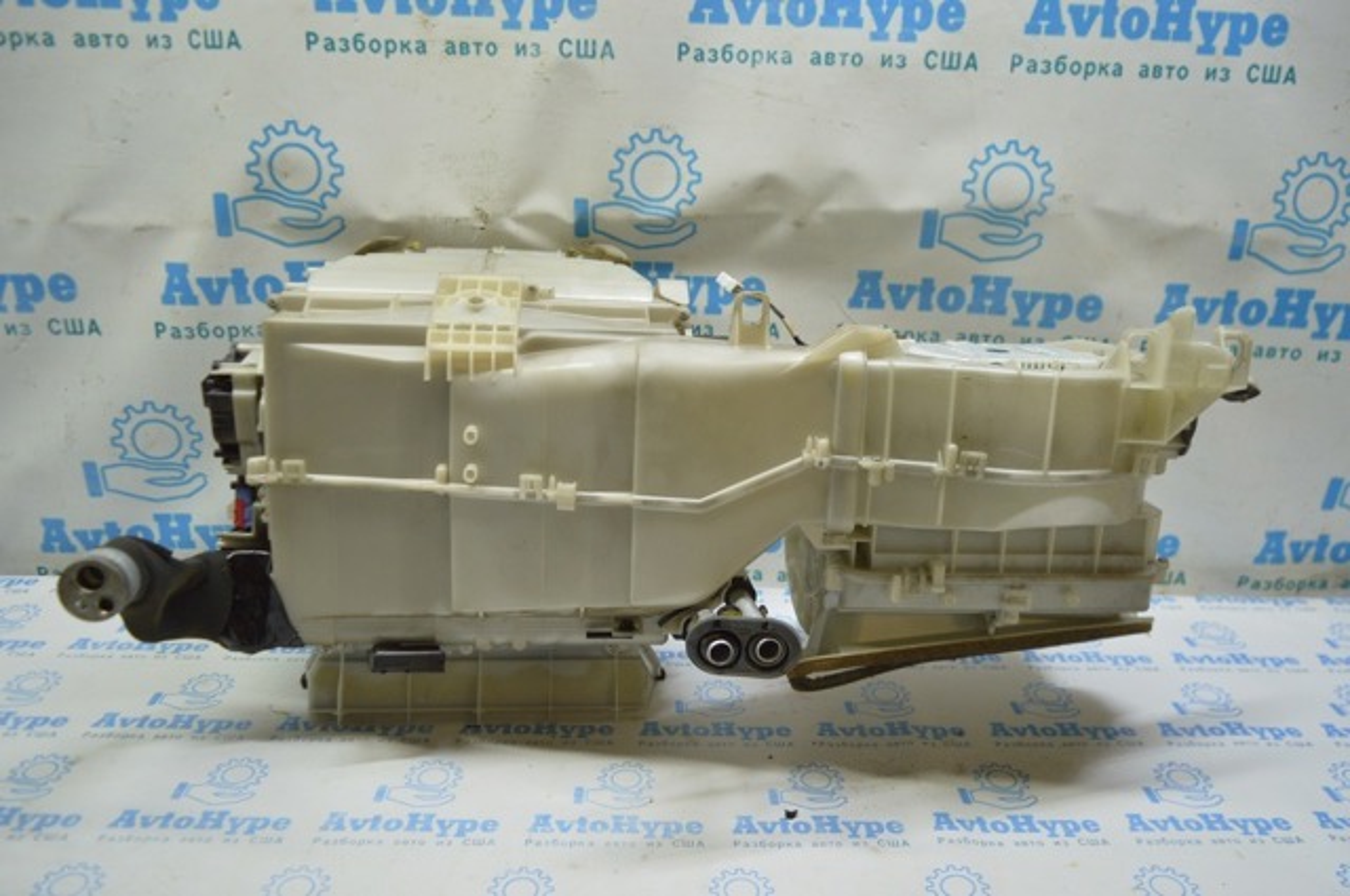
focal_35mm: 30
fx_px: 1124
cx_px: 675
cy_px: 448
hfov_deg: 62.0
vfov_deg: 43.5
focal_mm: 20
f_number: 3.5
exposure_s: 1/60
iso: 400
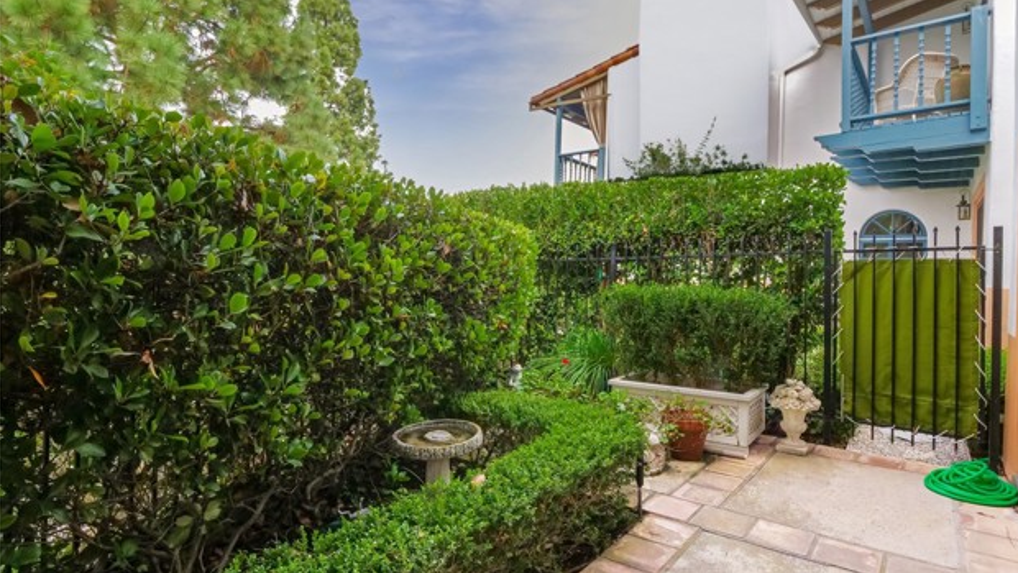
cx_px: 524
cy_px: 340
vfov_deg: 60.6
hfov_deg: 92.6
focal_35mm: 18
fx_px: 486
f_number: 10
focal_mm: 8
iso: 1250
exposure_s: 1/100
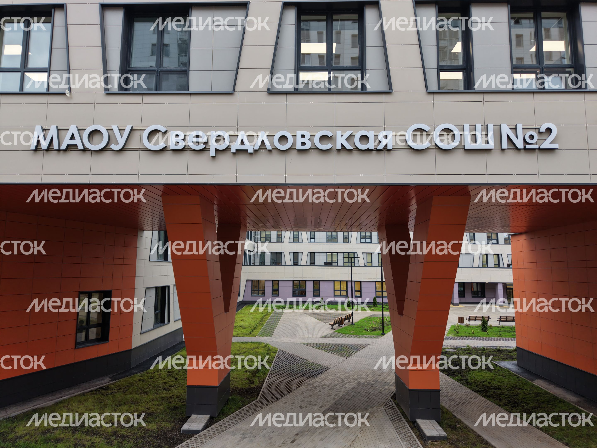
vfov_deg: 56.8
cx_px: 298
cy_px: 224
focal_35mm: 24
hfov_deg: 71.6
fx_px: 414
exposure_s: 1/30
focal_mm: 8.67
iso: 100
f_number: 1.8
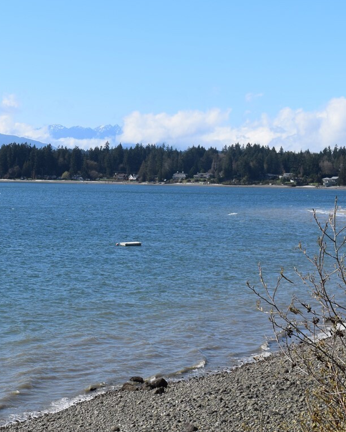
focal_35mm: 84
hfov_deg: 17.6
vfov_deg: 22.7
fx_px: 1075
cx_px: -35
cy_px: 153
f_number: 10
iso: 200
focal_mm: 27
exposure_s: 1/400
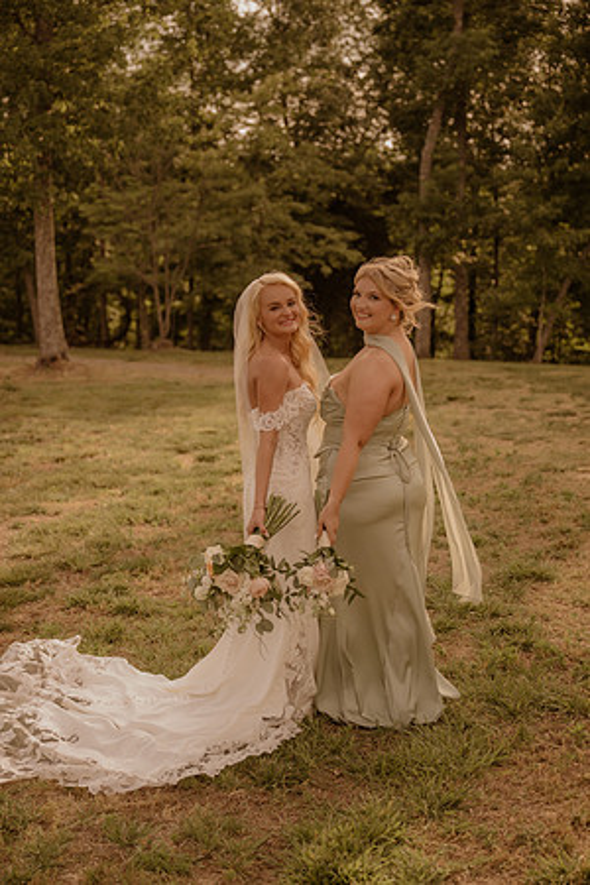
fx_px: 1229
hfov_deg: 27.0
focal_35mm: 50
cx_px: 295
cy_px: 442
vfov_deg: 39.6
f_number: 2.8
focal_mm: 50
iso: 500
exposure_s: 1/2000
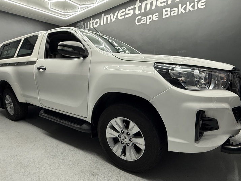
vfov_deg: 65.9
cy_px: 98
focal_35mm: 20
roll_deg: +2.2
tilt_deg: -10.0
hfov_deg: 81.7
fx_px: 139
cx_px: 119
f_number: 2.2
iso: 200
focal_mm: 2.22
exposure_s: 1/100
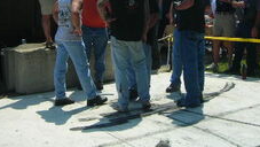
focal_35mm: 73
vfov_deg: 16.2
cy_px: -2
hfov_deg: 28.8
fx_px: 504
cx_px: 90
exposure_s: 1/218
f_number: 6.4
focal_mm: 6.3
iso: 50
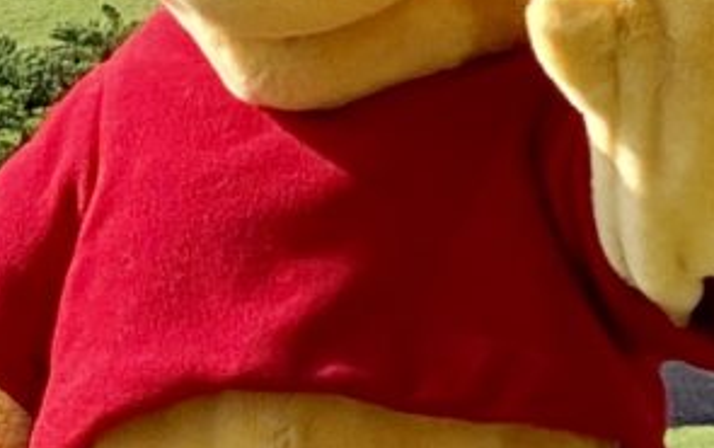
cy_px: 48
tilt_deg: -1.9
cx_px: 356
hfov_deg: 9.4
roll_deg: -0.4
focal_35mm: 224
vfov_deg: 5.9
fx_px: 4363
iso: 20
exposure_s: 1/841
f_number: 2
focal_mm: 6
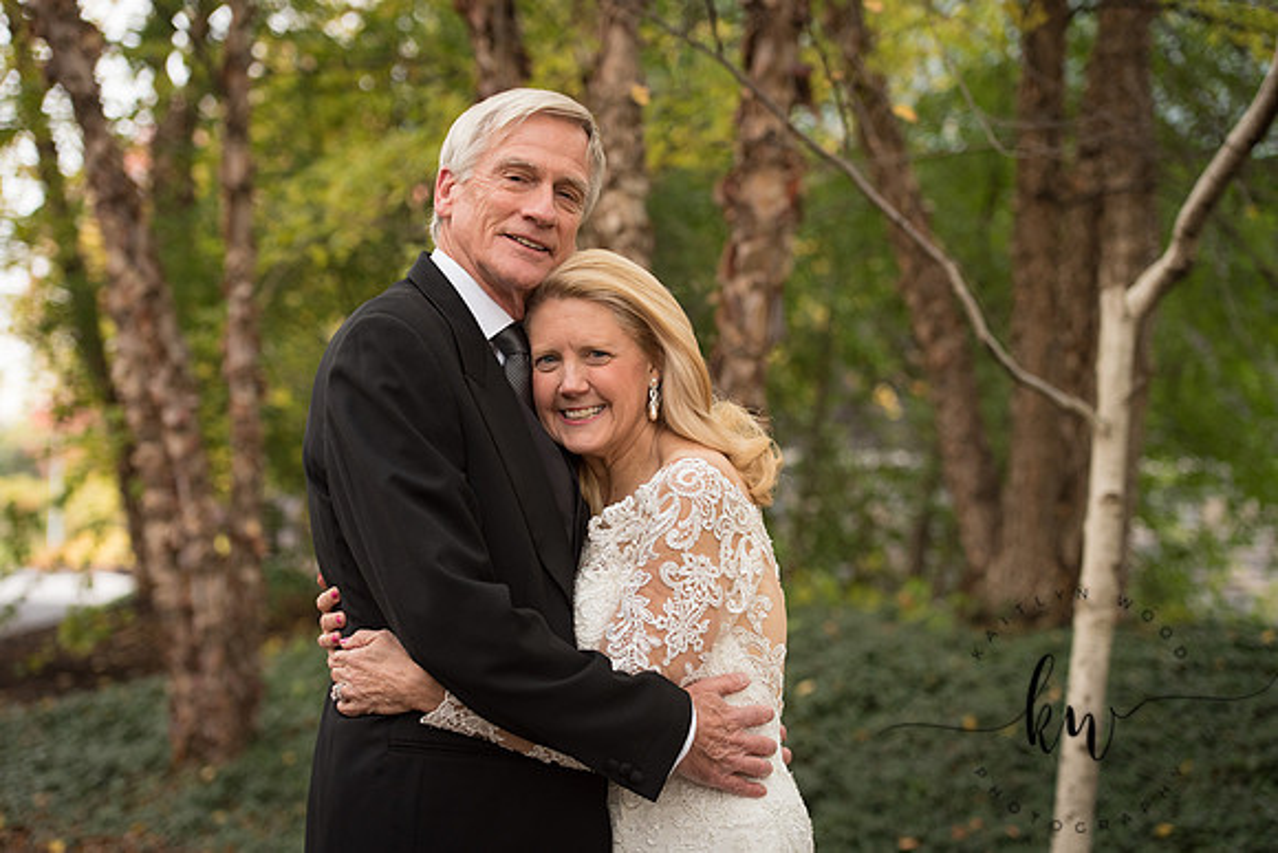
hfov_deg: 28.8
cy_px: 426
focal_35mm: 70
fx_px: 2485
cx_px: 639
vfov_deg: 19.5
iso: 800
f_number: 3.2
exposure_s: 1/250
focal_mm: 70
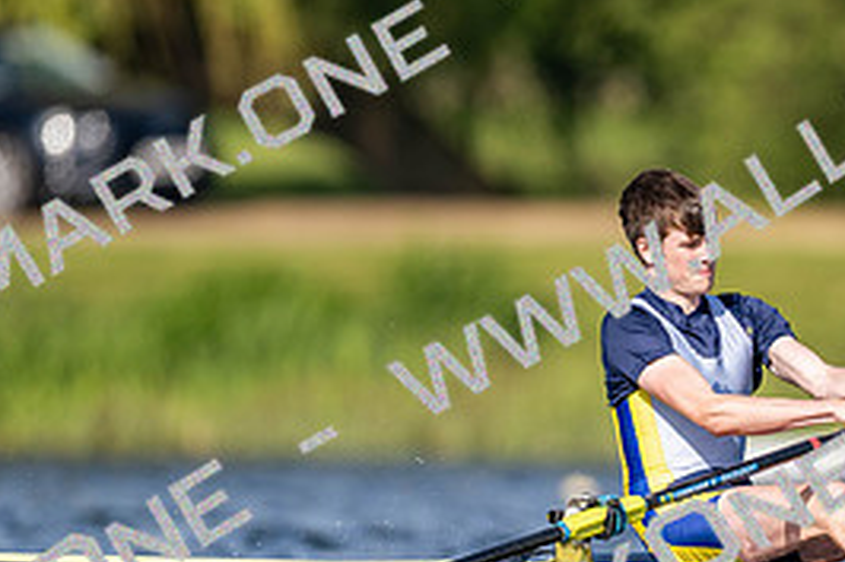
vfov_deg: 1.0
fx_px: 30705
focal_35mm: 1309
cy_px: 424
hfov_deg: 1.6
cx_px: 781
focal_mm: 600
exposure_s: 1/2500
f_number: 4
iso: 220
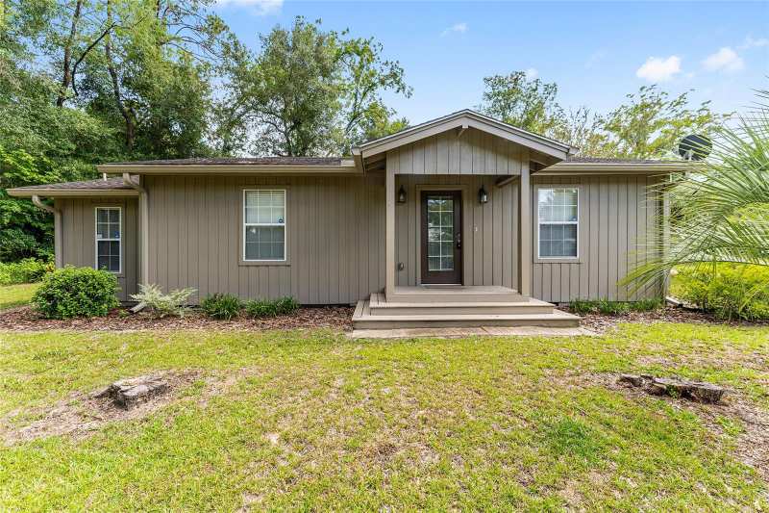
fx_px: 299
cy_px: 256
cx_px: 384
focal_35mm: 14
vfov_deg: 81.2
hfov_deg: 104.3
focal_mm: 14
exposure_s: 1/320
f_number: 7.1
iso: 400
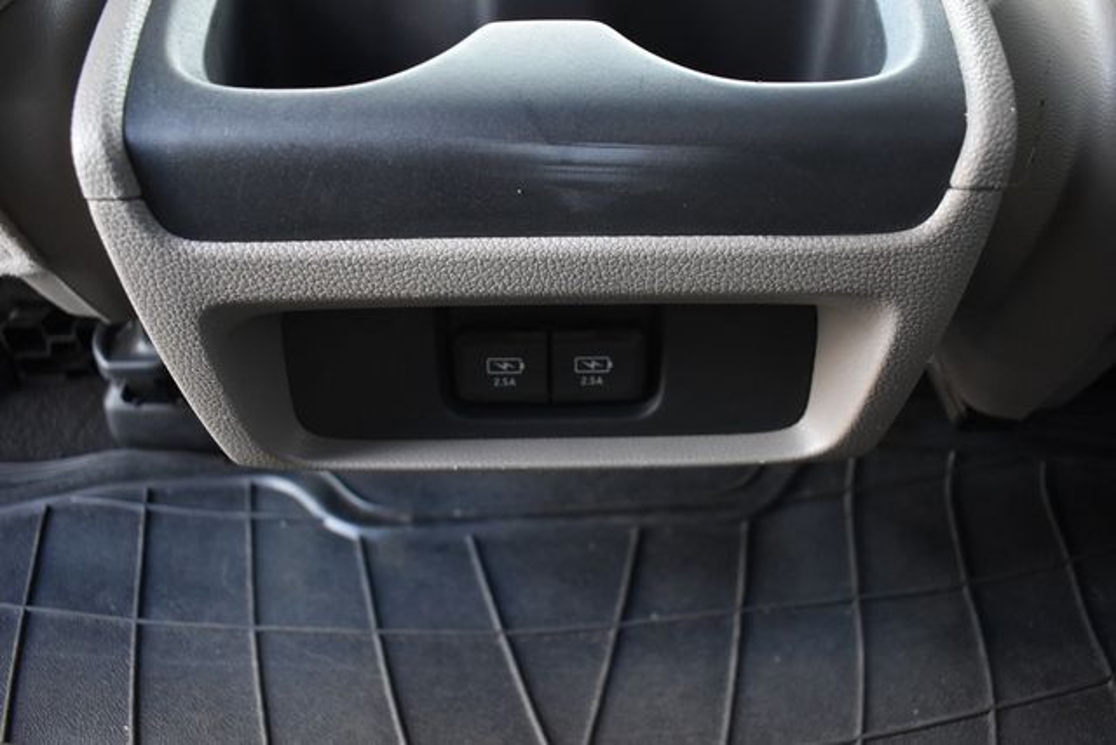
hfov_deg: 67.4
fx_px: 837
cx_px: 558
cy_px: 372
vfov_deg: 48.0
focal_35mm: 27
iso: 1600
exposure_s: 1/125
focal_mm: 18
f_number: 3.5
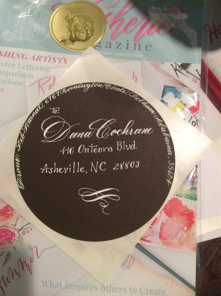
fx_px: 273
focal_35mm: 32
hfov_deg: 44.1
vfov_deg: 56.9
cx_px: 110
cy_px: 148
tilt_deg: -74.6
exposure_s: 1/24
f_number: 2.4
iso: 250
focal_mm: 3.3
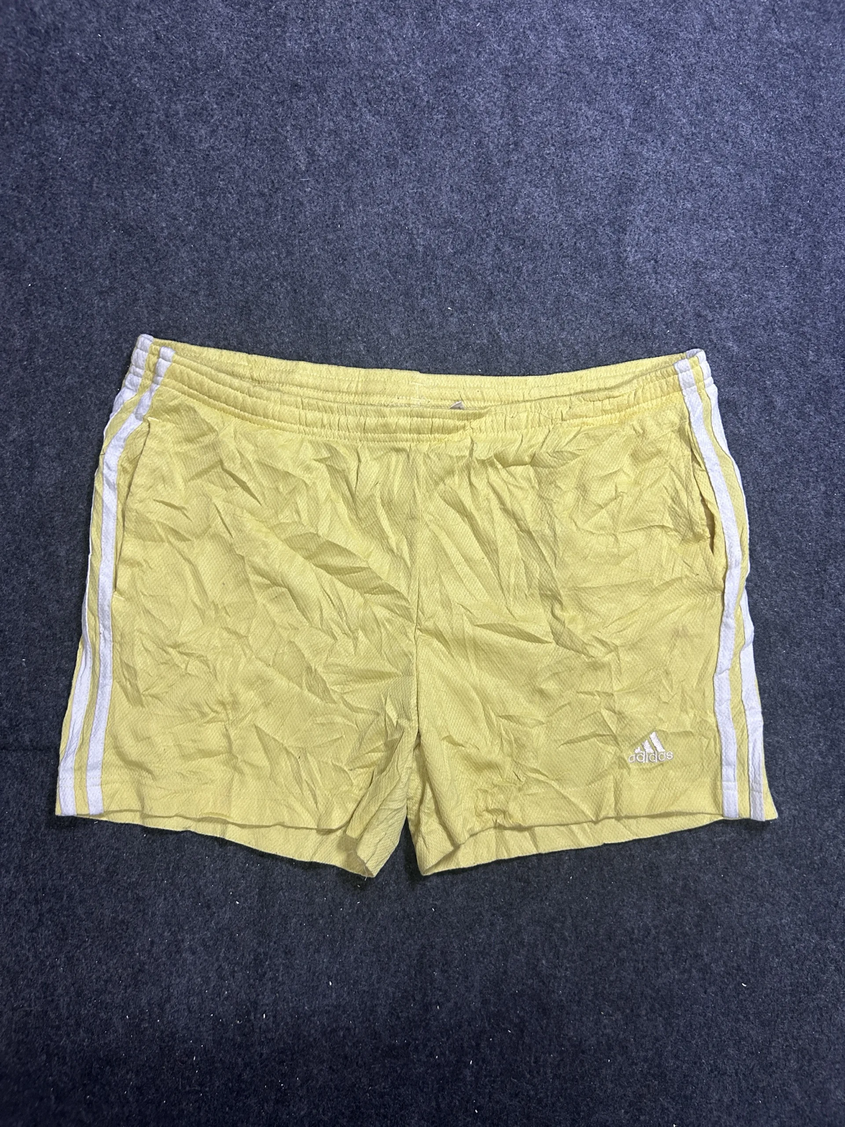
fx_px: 846
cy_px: 564
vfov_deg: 67.3
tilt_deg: -63.5
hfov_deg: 53.1
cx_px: 422
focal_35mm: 26
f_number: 1.5
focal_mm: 5.7
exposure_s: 1/50
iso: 160
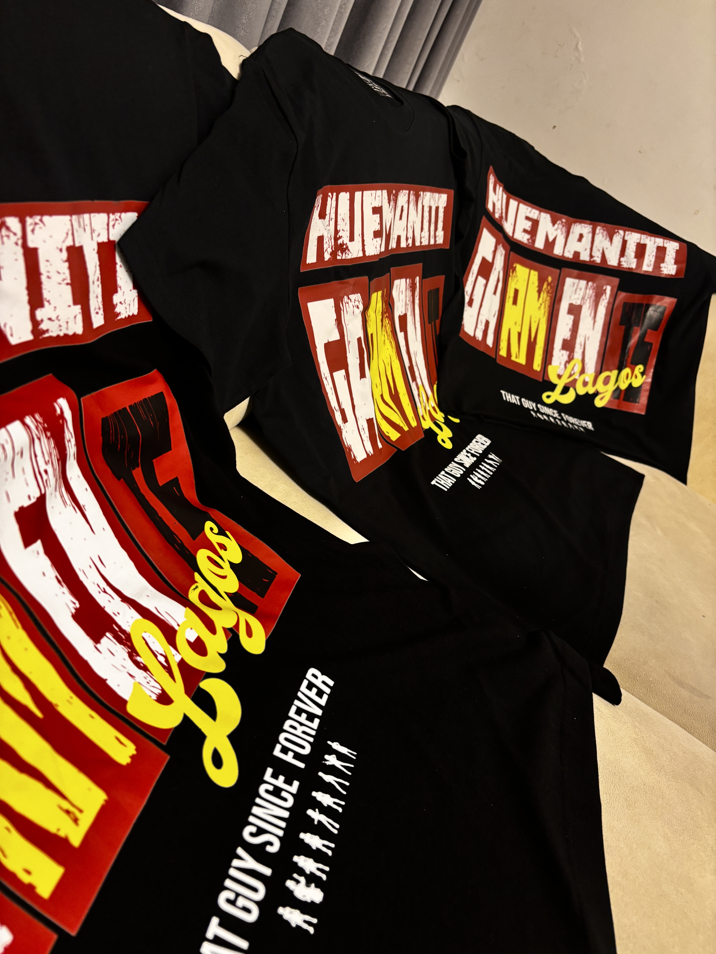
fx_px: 717
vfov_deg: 67.3
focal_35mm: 26
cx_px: 358
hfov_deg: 53.1
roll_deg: -30.3
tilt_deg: -27.7
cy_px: 477
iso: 125
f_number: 1.6
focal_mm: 5.96
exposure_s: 1/75
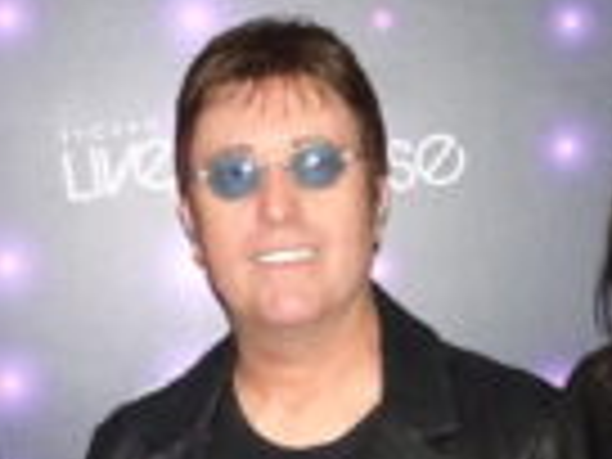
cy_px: 648
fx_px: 2086
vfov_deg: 12.1
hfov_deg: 16.6
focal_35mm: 118
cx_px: 200
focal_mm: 4.1
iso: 800
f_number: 3.5
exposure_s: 1/30
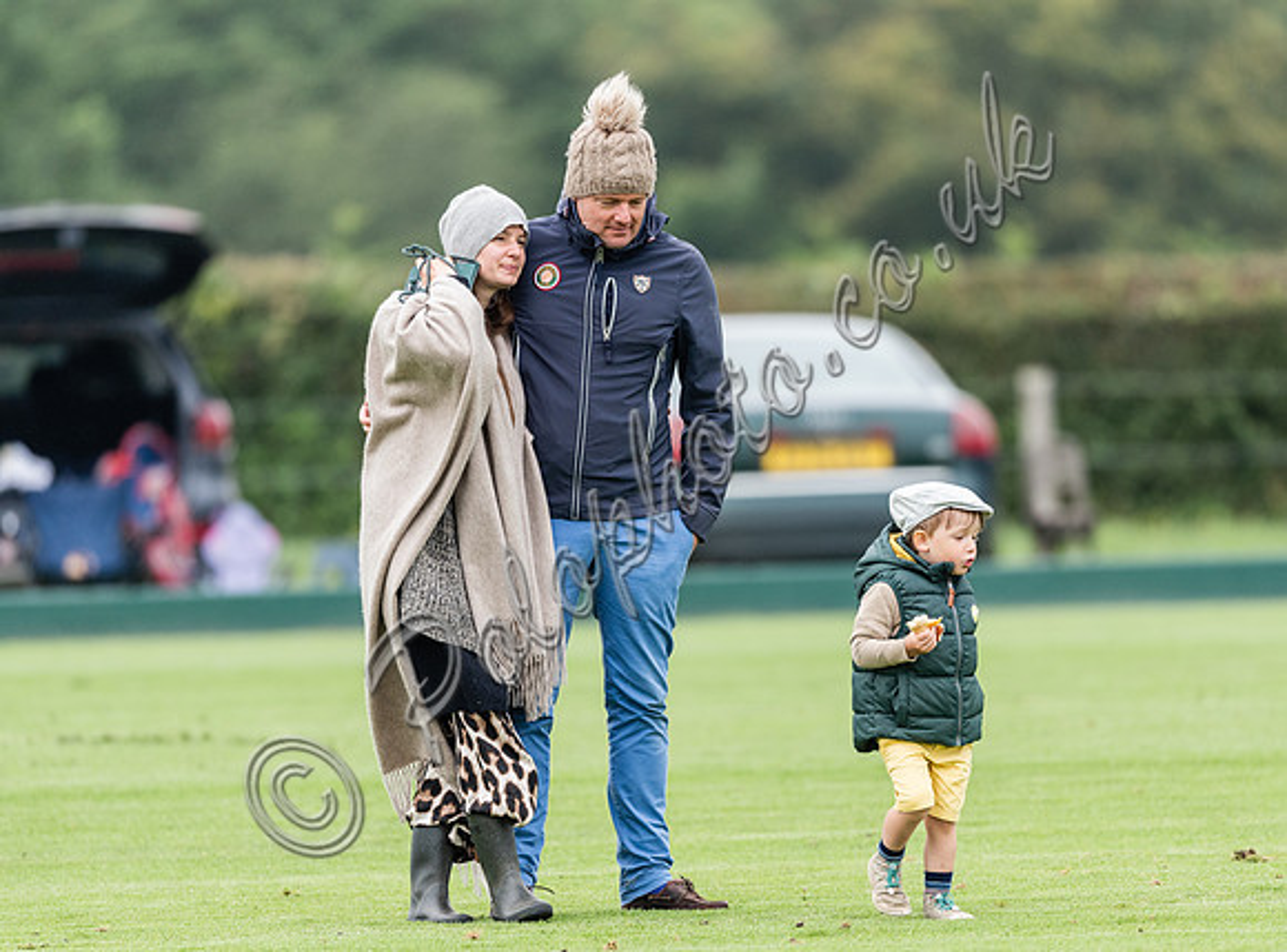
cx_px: 708
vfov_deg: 2.8
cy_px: 476
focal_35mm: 535
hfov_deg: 3.7
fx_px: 19804
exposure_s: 1/1600
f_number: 4
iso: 800
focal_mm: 500
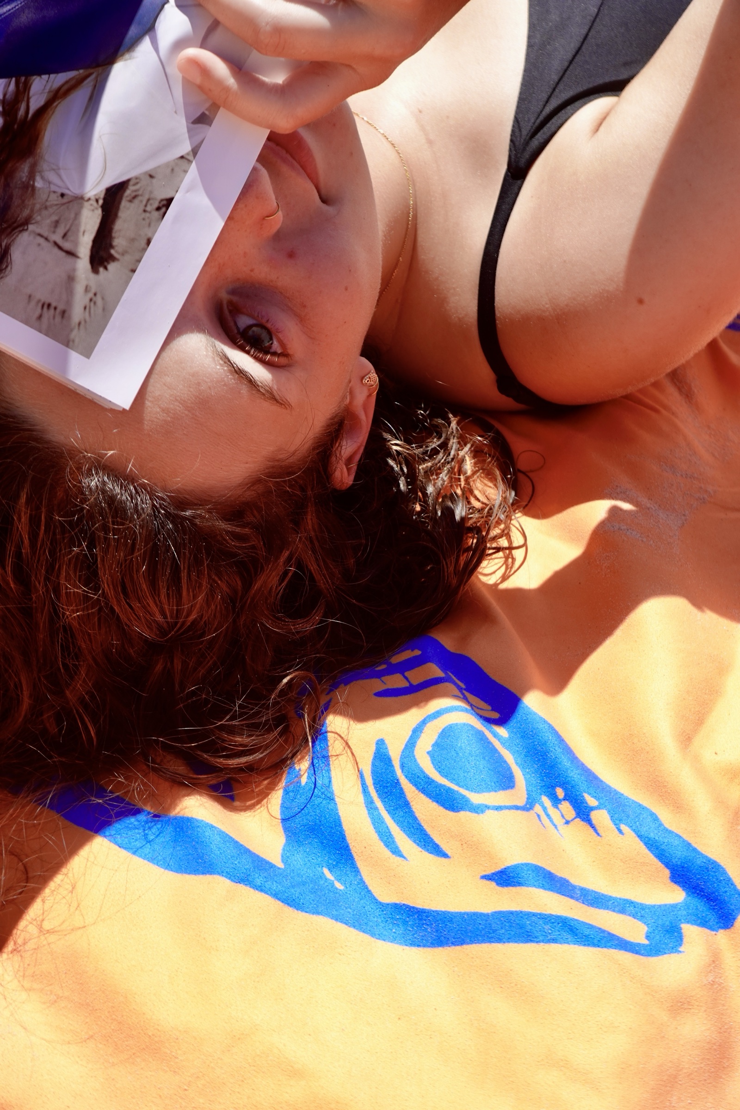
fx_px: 1480
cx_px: 370
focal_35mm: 48
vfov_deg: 41.1
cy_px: 555
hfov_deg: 28.1
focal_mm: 17.15
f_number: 4
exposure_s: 1/640
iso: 125
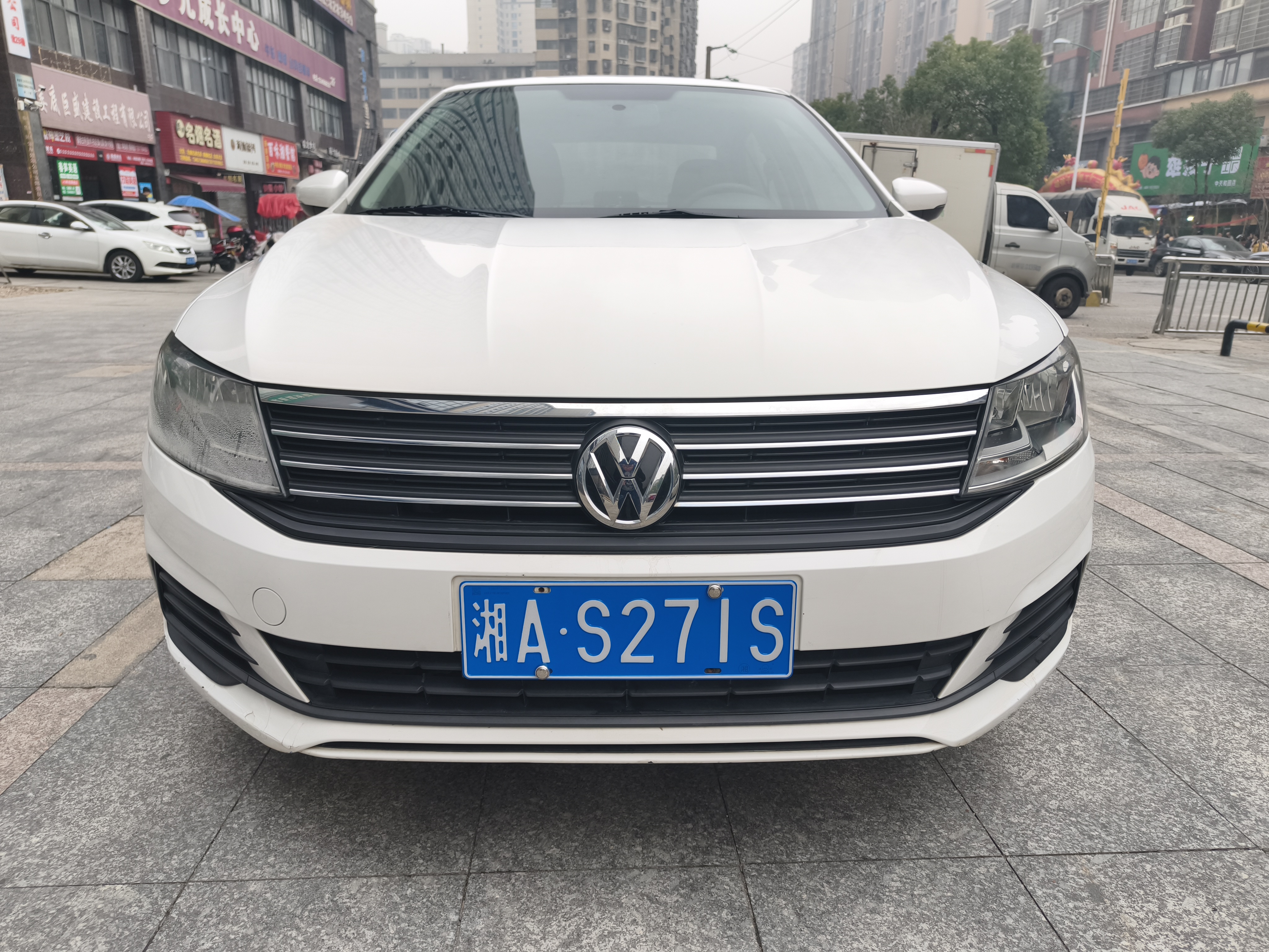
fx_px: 843
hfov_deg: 73.9
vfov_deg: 58.9
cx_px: 634
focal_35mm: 23
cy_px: 476
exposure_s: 1/240
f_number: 1.88
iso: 64
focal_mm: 5.56
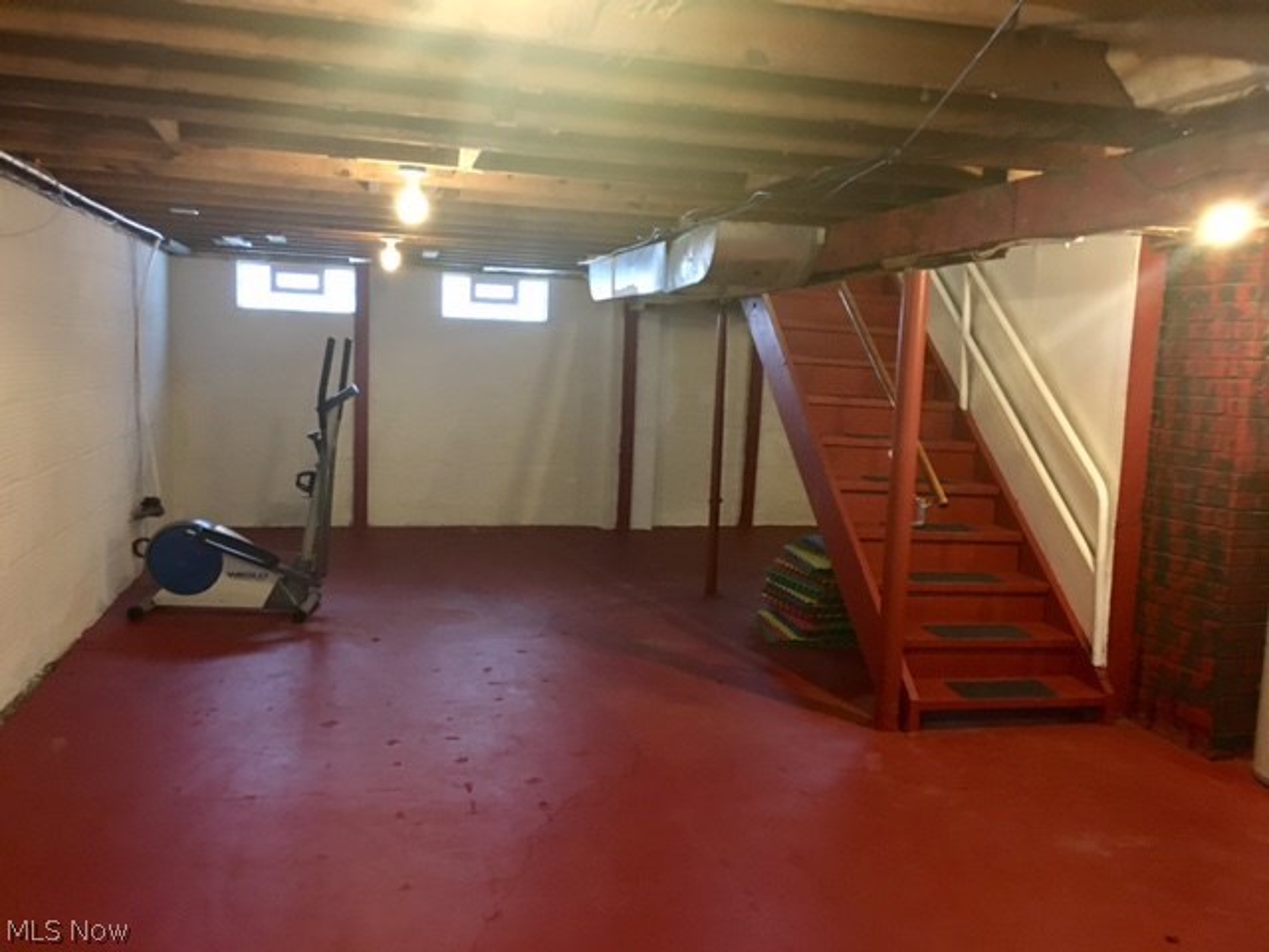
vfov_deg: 48.2
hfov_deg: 61.7
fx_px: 1063
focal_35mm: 29
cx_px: 634
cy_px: 476
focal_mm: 4.15
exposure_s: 1/15
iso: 400
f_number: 2.2
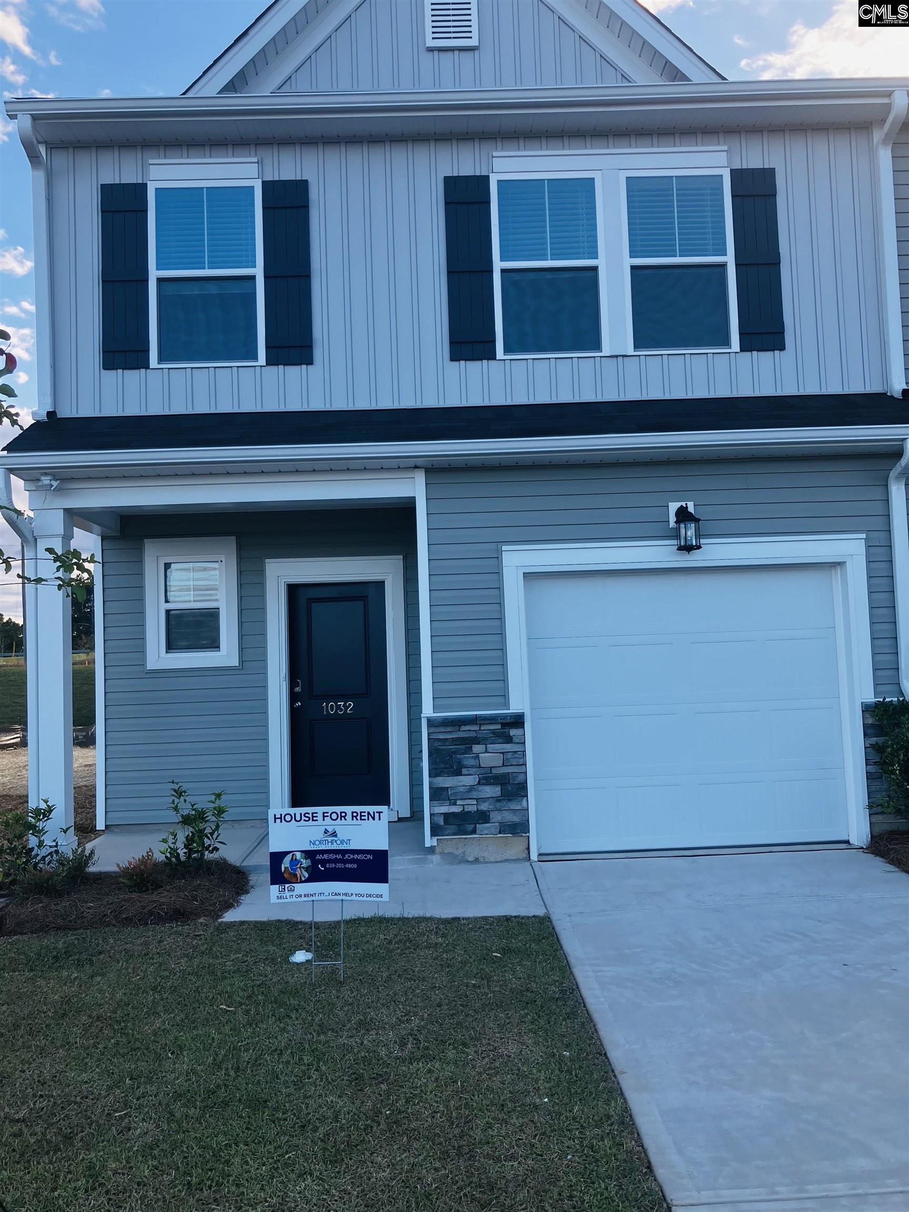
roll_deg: +2.3
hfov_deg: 49.7
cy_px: 606
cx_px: 454
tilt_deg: +4.1
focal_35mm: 28
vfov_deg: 63.4
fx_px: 980
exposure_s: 1/260
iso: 32
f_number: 1.8
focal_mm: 3.99
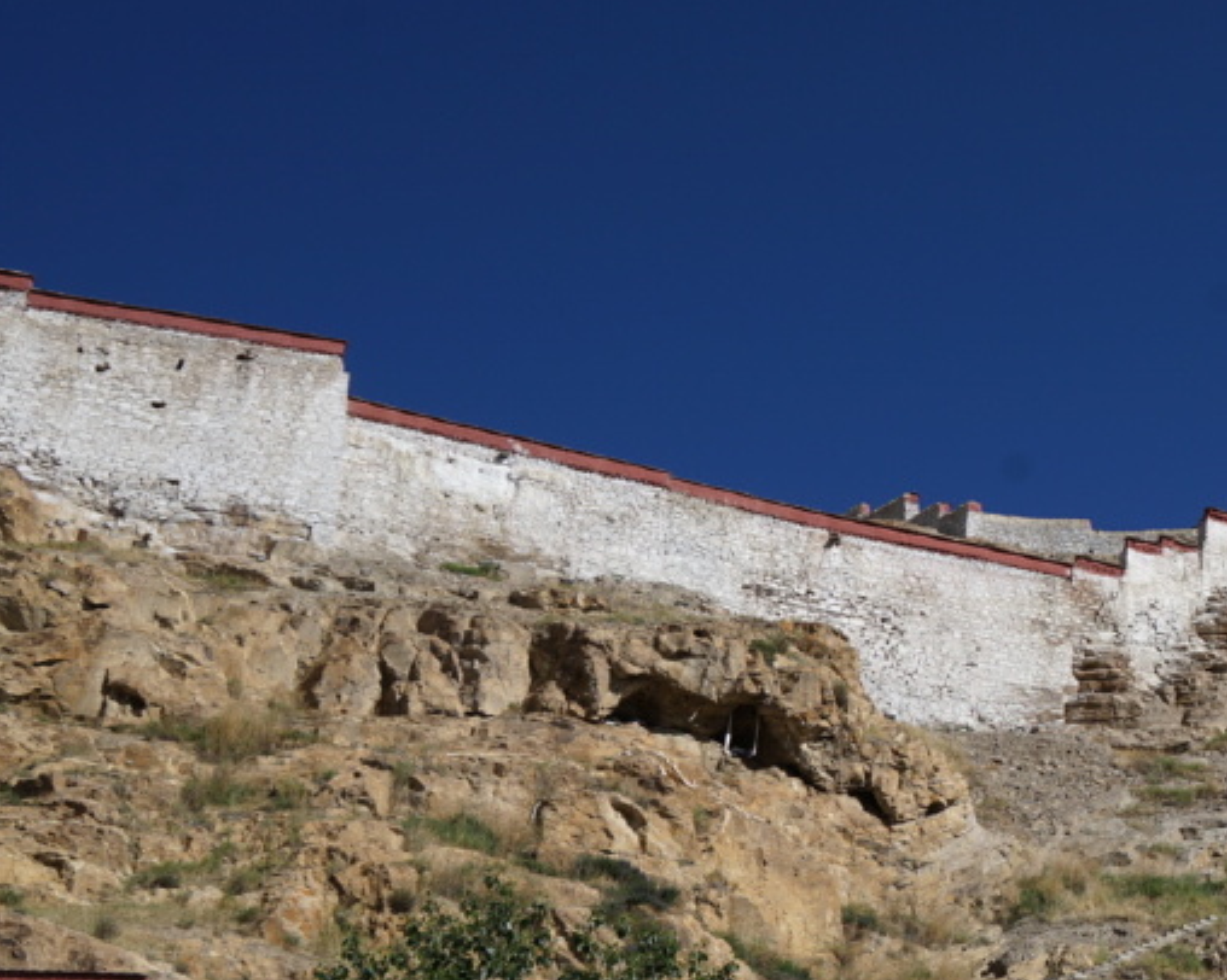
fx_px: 2577
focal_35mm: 71
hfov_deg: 24.4
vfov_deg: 21.5
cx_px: 1444
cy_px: 517
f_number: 9
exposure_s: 1/400
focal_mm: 32
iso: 100
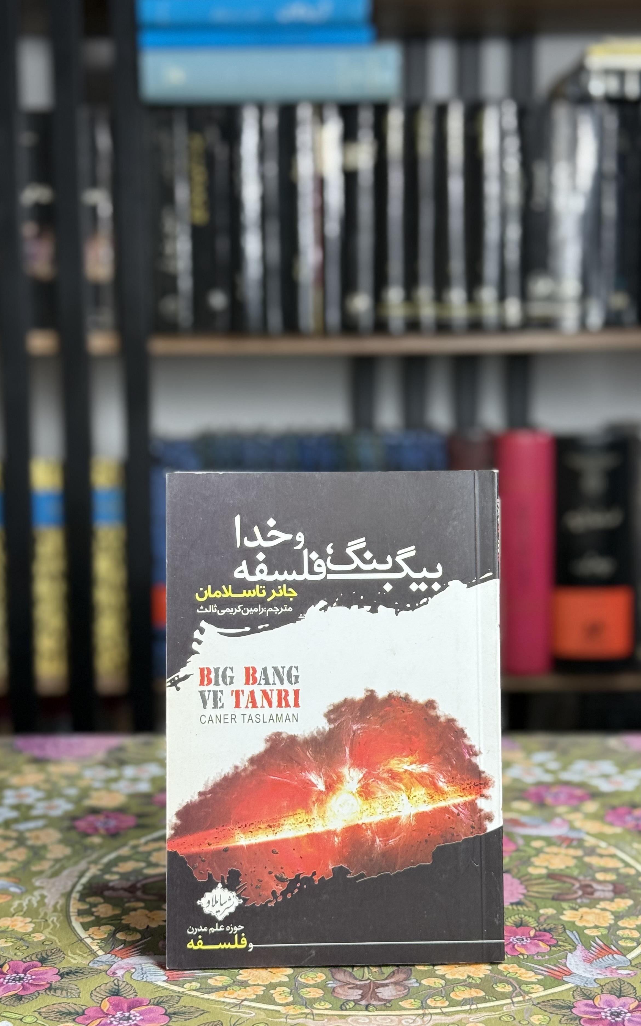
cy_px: 506
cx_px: 336
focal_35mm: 55
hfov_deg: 23.5
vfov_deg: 36.9
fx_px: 1537
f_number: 1.78
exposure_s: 1/100
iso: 125
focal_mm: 6.76
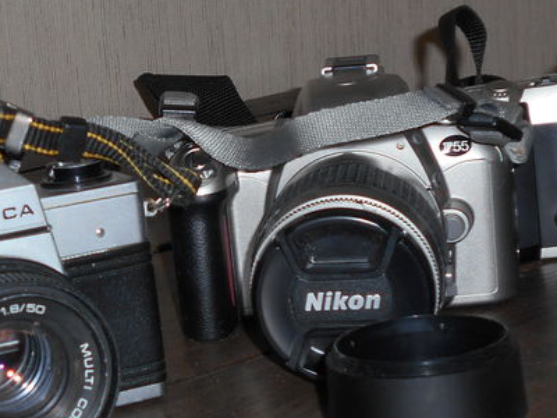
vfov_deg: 13.5
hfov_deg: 17.8
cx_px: 180
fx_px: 1770
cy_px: 241
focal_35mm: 110
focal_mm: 7.7
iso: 80
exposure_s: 1/30
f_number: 4.2
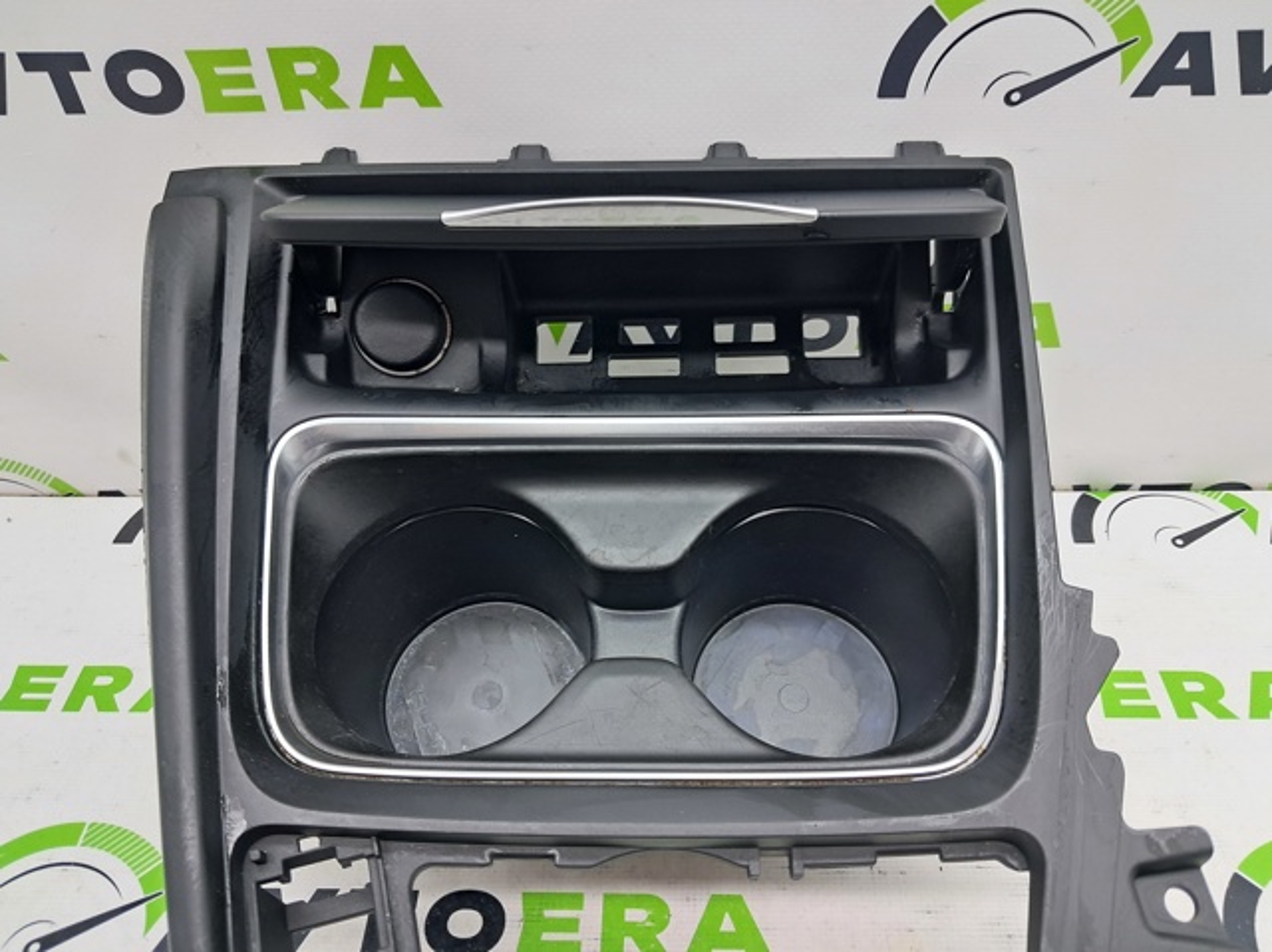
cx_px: 636
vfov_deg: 51.3
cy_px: 476
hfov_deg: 65.4
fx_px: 991
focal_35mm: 27
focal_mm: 4
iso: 50
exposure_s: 1/50
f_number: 1.8
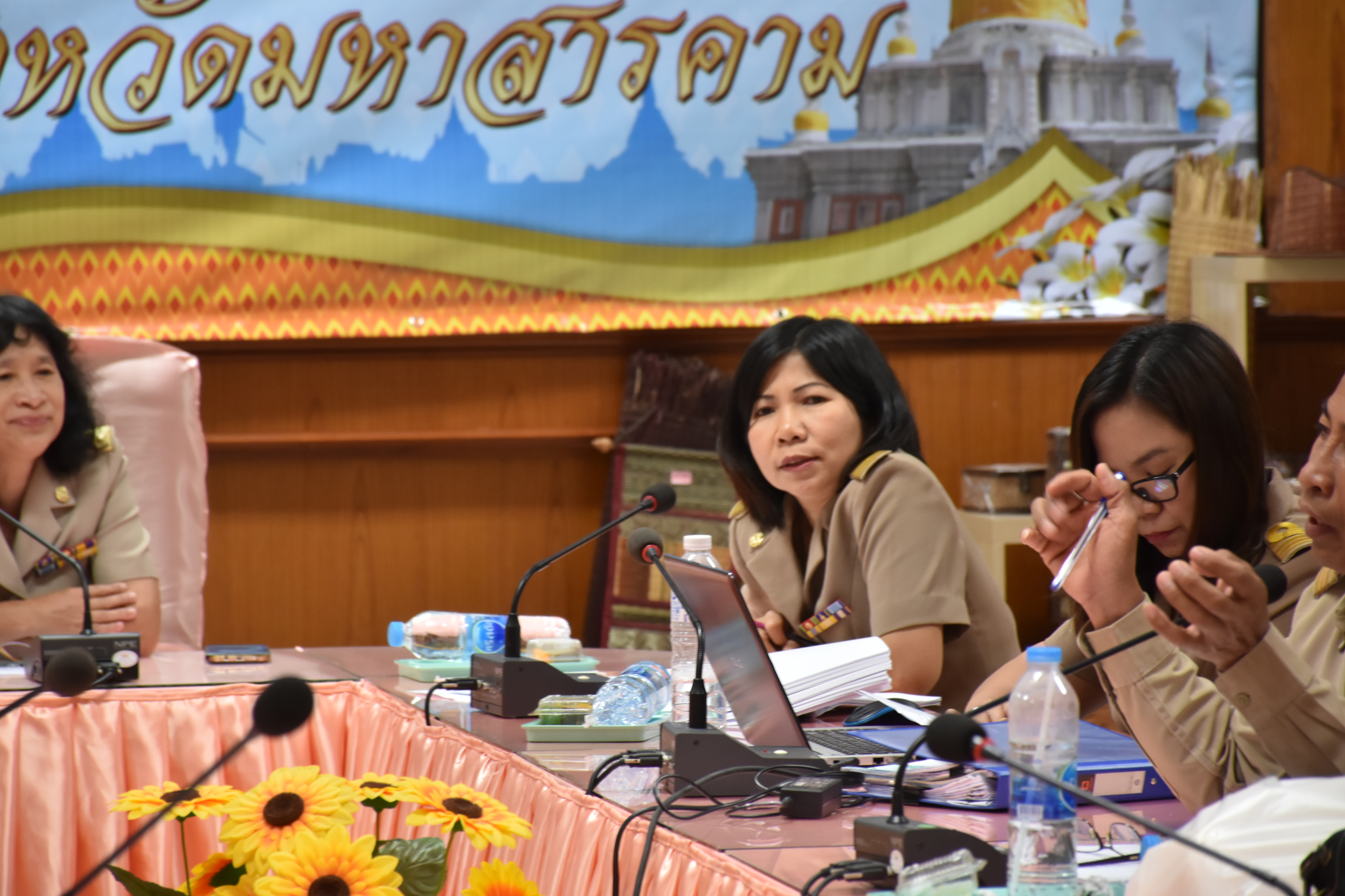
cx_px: 672
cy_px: 448
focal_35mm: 210
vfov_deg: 6.5
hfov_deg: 9.8
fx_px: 7845
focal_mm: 140
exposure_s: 1/30
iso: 800
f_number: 5.6
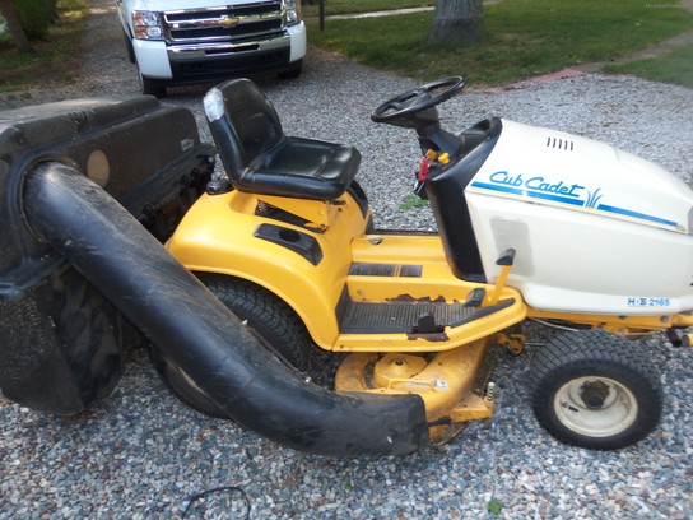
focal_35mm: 28
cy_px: 260
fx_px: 561
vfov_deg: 49.7
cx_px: 346
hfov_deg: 63.4
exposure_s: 1/40
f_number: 3.9
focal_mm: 5.1
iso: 64
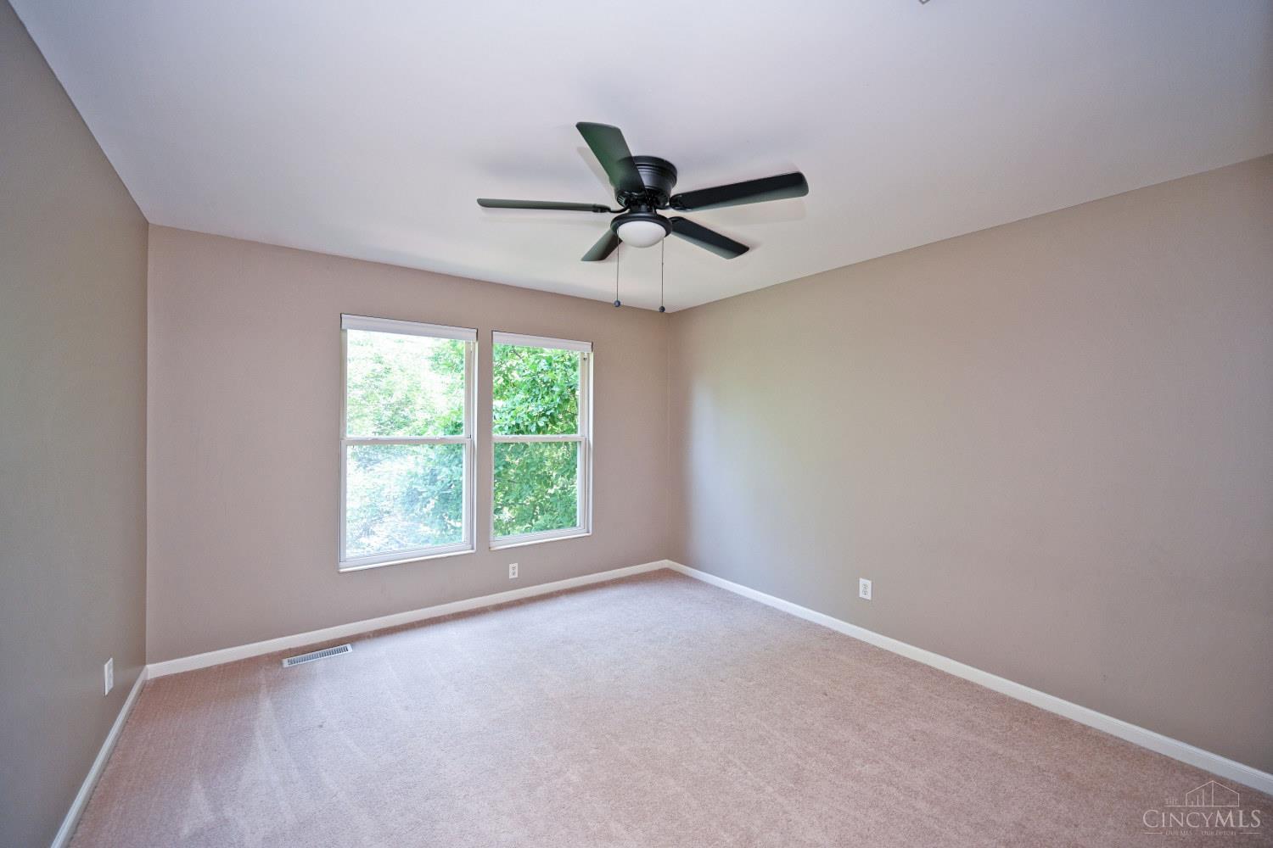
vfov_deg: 81.2
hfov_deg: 104.3
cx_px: 636
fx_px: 495
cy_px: 424
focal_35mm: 14
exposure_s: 1/60
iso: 360
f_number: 4
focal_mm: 14
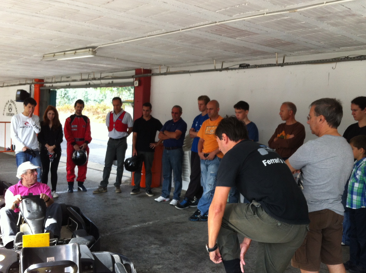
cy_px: 129
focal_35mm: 38
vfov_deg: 37.6
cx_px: 188
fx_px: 401
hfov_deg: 49.0
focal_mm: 3.85
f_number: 2.8
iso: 80
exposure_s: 1/179
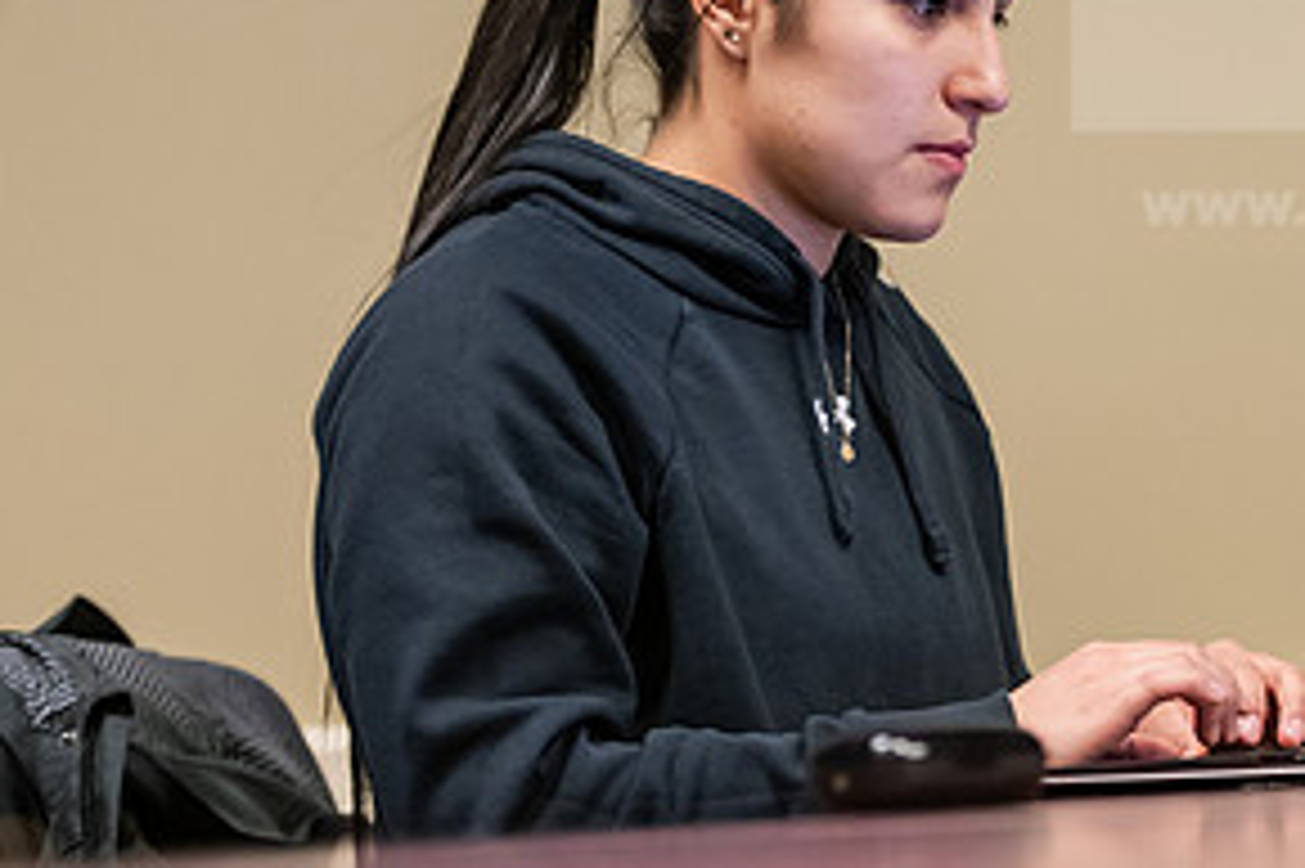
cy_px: 299
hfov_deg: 11.4
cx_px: 936
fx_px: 6521
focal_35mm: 180
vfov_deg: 7.6
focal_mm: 90
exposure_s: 1/200
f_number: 2.8
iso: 2500
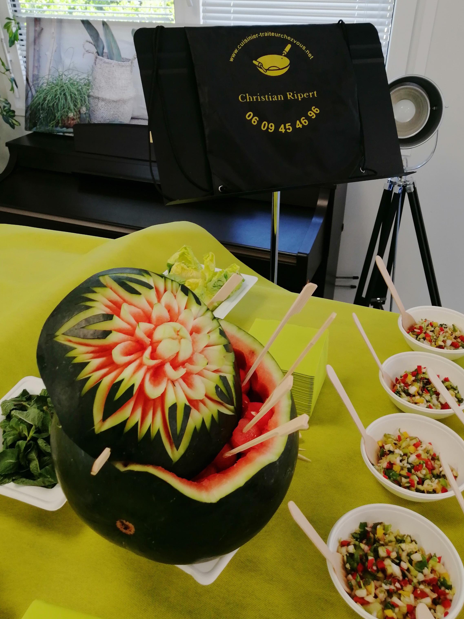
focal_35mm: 28
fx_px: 500
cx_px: 240
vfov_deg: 63.4
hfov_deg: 49.7
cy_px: 313
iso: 80
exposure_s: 1/100
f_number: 1.8
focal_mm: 3.96
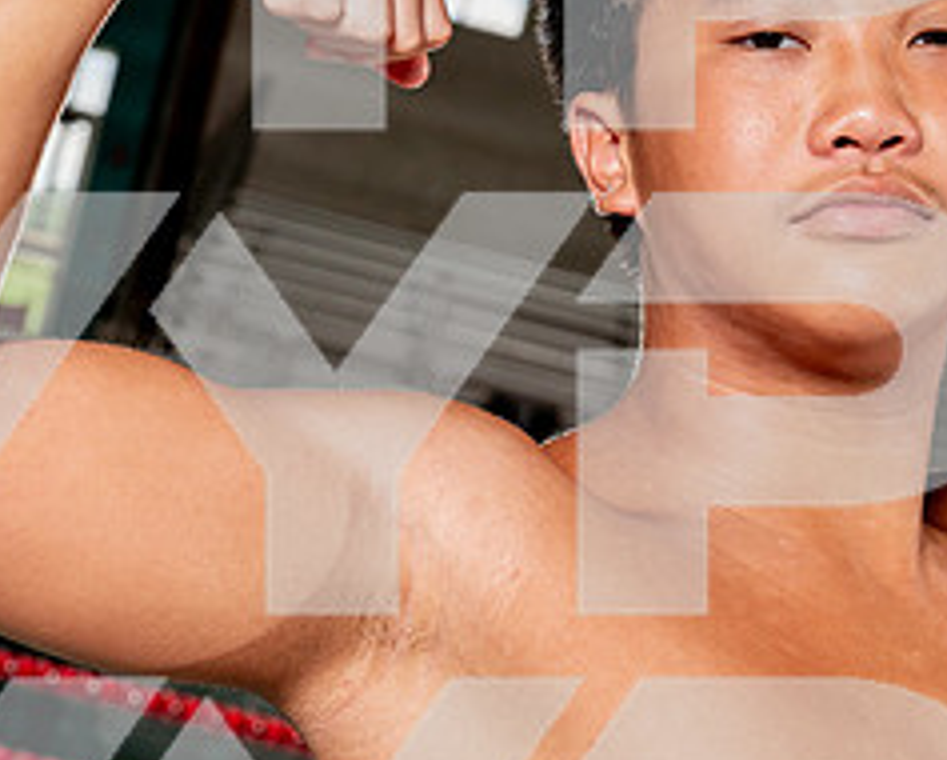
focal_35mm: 124
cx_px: 499
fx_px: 3478
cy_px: 406
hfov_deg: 15.5
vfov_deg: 12.5
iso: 400
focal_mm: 54
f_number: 7.1
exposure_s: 1/250
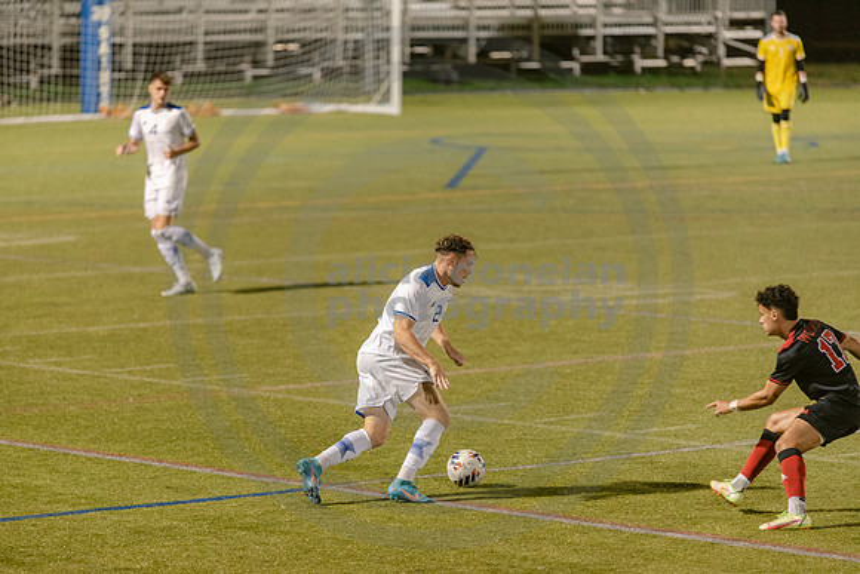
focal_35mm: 216
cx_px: 396
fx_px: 5160
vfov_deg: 6.4
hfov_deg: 9.5
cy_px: 310
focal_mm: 200
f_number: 2.8
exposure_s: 1/500
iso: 2500
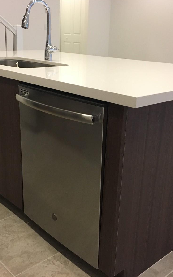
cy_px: 136
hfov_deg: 30.5
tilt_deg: -16.1
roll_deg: -1.2
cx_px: 71
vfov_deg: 47.2
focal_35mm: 42
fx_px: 317
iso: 200
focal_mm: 4.15
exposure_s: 1/30
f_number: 2.2
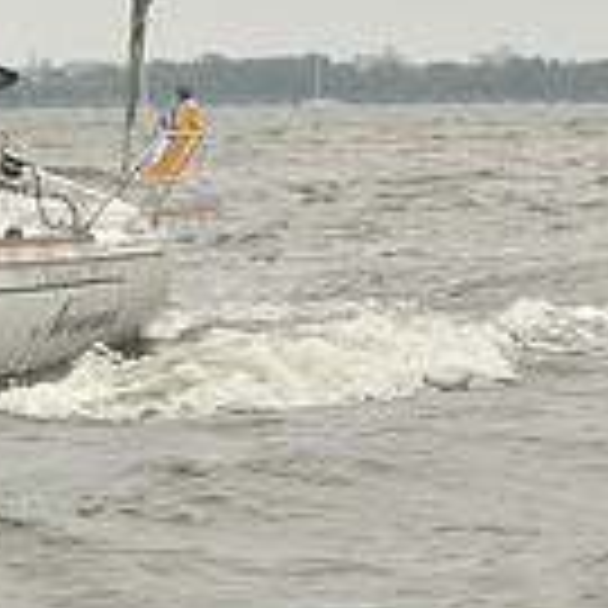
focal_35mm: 255
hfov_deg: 6.6
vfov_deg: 6.9
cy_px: 101
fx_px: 5067
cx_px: -640
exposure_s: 1/800
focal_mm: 70
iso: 250
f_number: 6.3
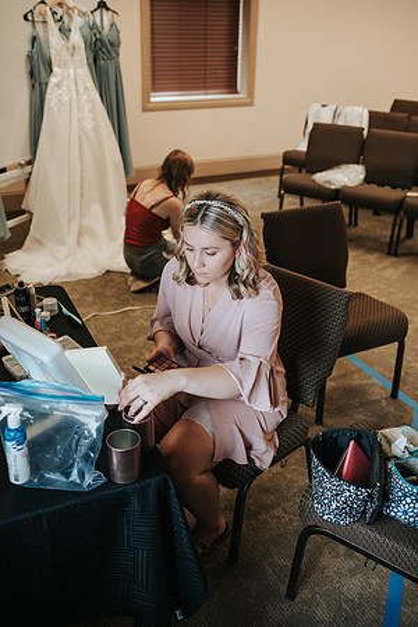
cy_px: 314
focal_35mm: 35
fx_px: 610
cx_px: 209
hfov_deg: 37.9
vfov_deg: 54.4
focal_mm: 35
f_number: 2.8
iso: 640
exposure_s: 1/125
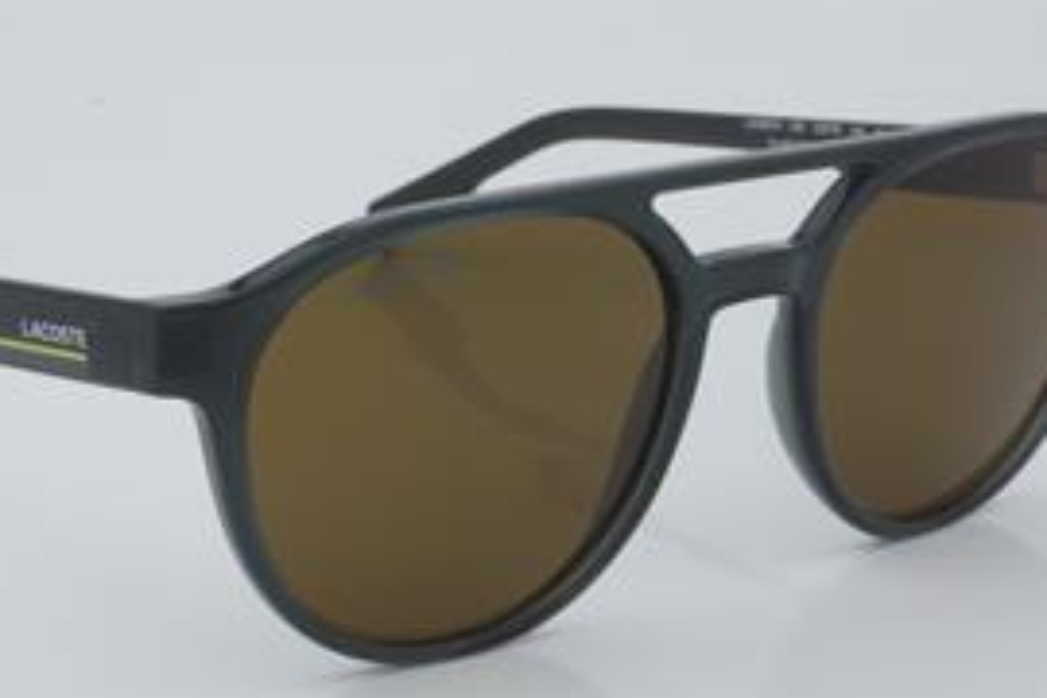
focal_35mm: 111
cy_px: 392
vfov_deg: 12.3
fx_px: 3228
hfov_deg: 18.4
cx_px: 384
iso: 100
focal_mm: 50
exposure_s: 1/3
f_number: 32
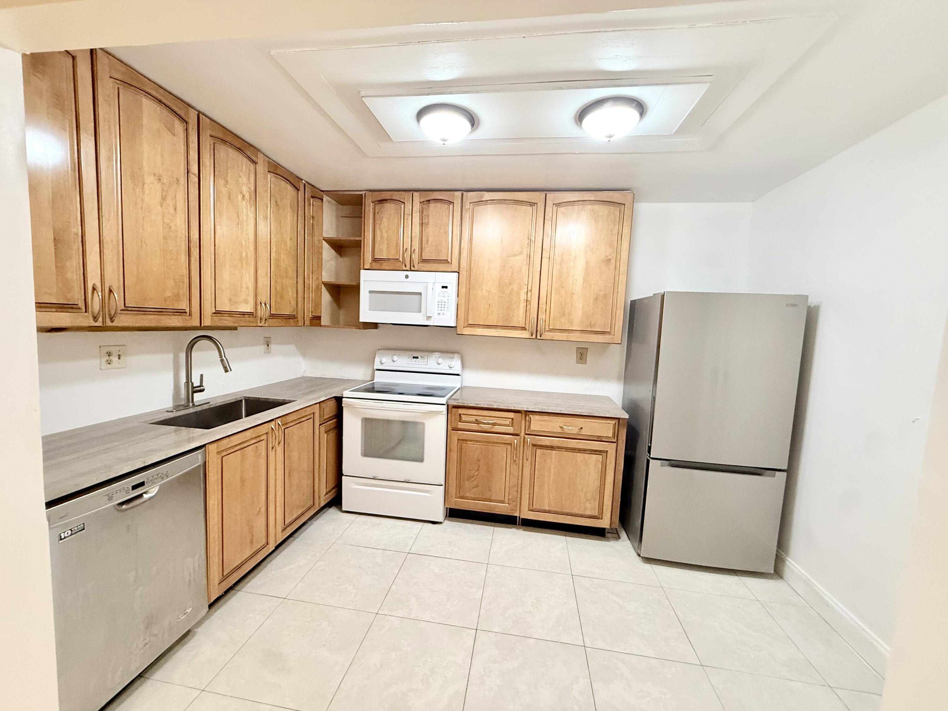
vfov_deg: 85.7
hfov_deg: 102.1
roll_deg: -3.4
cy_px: 356
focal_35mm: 14
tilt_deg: -5.5
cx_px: 474
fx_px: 383
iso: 320
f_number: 2.2
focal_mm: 2.22
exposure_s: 1/120
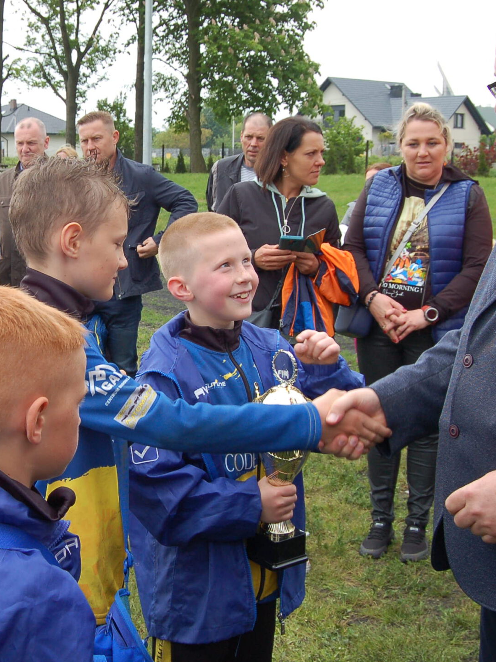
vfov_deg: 32.8
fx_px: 1125
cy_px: 310
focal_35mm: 59
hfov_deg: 24.5
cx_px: 108
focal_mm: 23
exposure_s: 1/200
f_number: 10
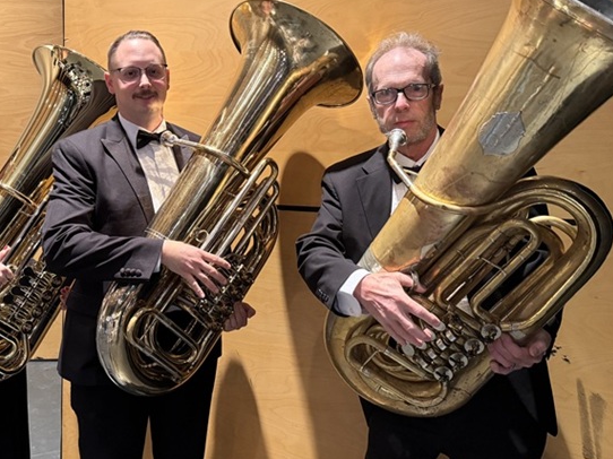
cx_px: 202
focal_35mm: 36
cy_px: 202
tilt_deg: -5.4
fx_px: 637
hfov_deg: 50.4
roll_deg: -0.1
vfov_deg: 39.6
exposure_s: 1/60
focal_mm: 6.76
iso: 500
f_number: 1.78
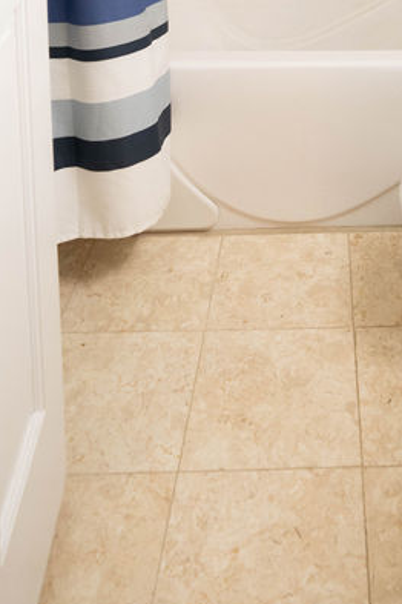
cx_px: 354
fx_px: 737
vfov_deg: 32.2
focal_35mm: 44
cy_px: -203
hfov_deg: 29.4
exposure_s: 1/25
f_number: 5
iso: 1250
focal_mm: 16
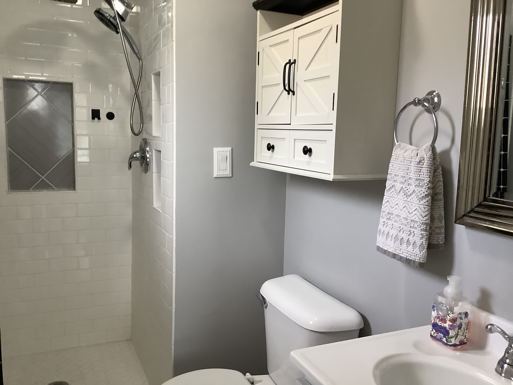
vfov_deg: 45.4
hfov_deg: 58.4
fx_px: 459
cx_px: 256
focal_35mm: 31
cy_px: 192
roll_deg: -2.6
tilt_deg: -10.1
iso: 200
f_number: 2.4
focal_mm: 3.3
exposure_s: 1/60
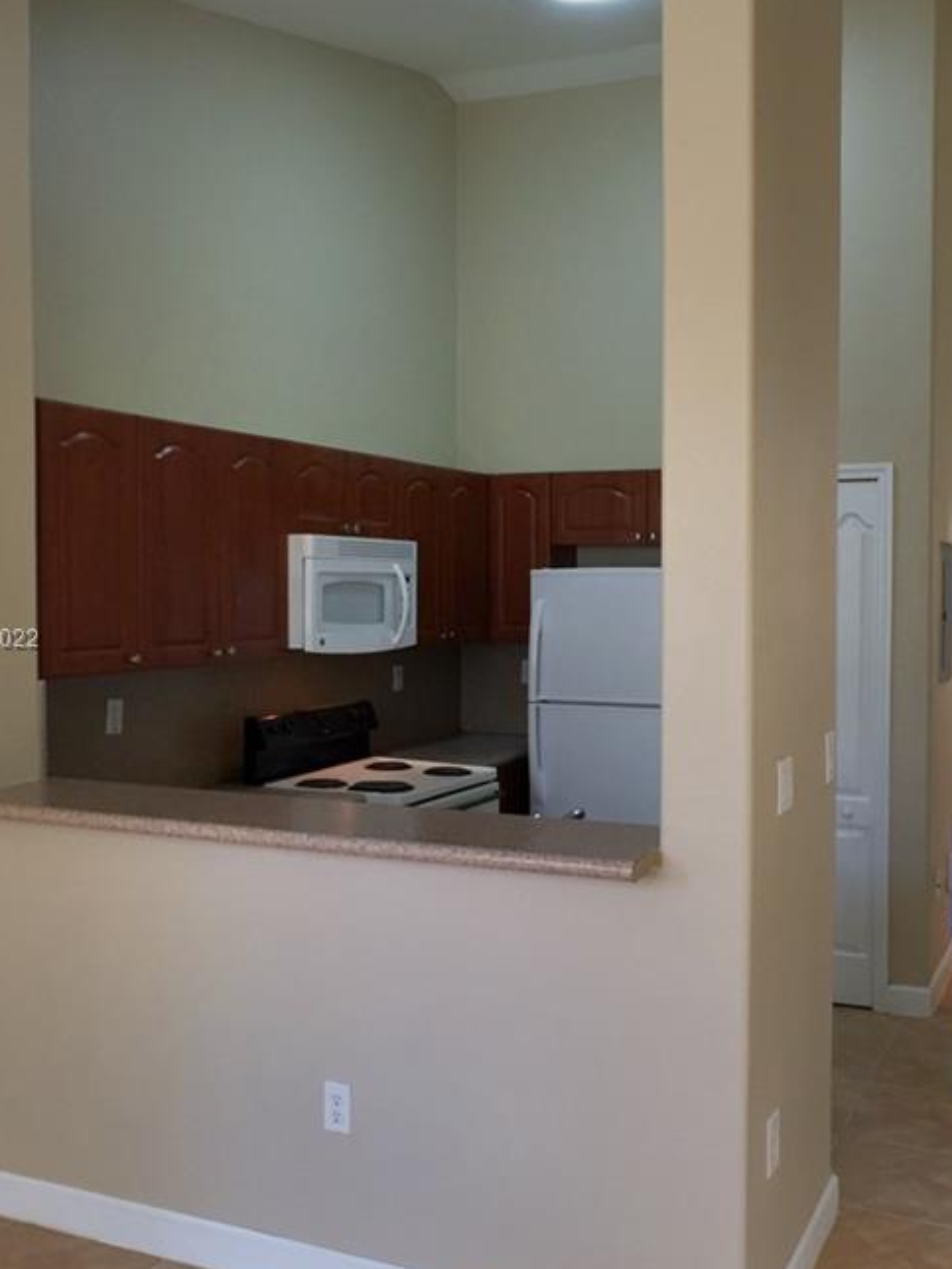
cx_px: 565
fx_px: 1980
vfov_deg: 35.5
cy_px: 640
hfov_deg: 27.0
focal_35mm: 54
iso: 40
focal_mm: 4.15
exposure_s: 1/30
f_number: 2.2
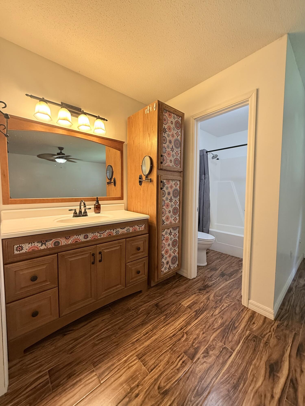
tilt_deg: -3.6
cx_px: 152
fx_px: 164
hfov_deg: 85.7
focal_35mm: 14
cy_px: 203
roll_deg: -0.6
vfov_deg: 102.1
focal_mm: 2.22
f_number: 2.2
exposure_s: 1/60
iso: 200
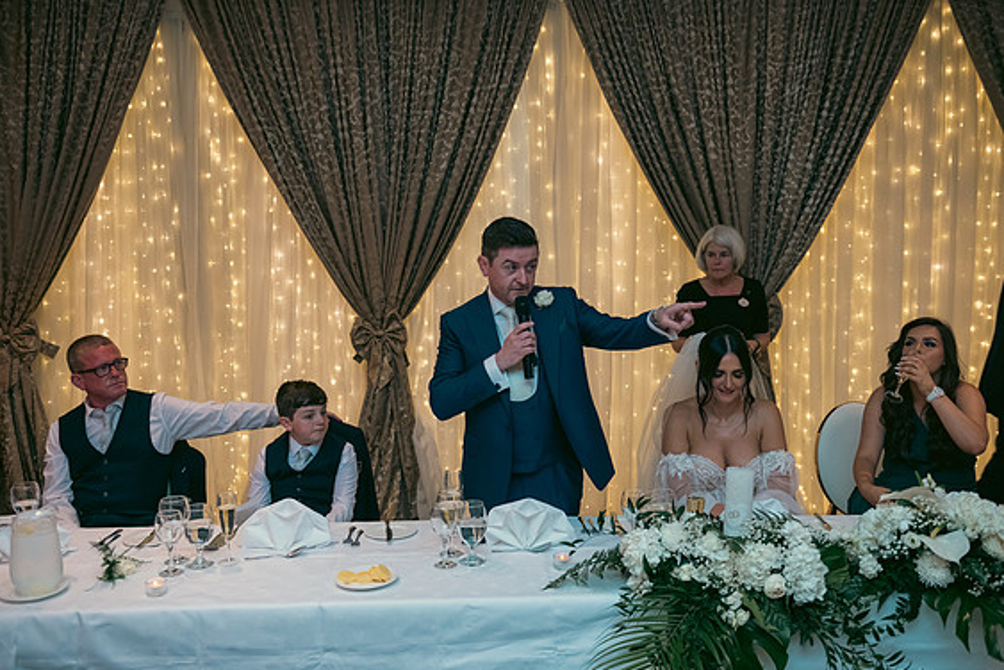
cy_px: 329
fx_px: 977
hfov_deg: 54.4
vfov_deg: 37.9
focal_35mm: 35
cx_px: 512
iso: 800
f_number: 3.5
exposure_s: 1/160
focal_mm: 34
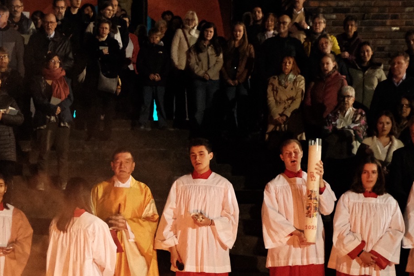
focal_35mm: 73
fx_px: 839
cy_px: 287
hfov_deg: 27.3
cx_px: 98
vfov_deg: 18.1
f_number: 2
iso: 10000
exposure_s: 1/80
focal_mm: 23
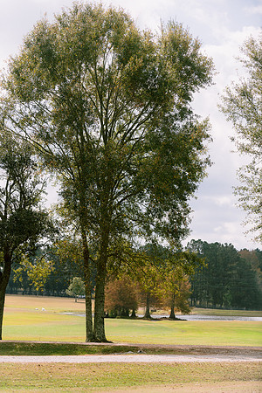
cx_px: 131
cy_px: 196
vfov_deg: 18.6
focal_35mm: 110
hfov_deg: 12.5
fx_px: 1201
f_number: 4
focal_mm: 110
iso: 200
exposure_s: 1/2500
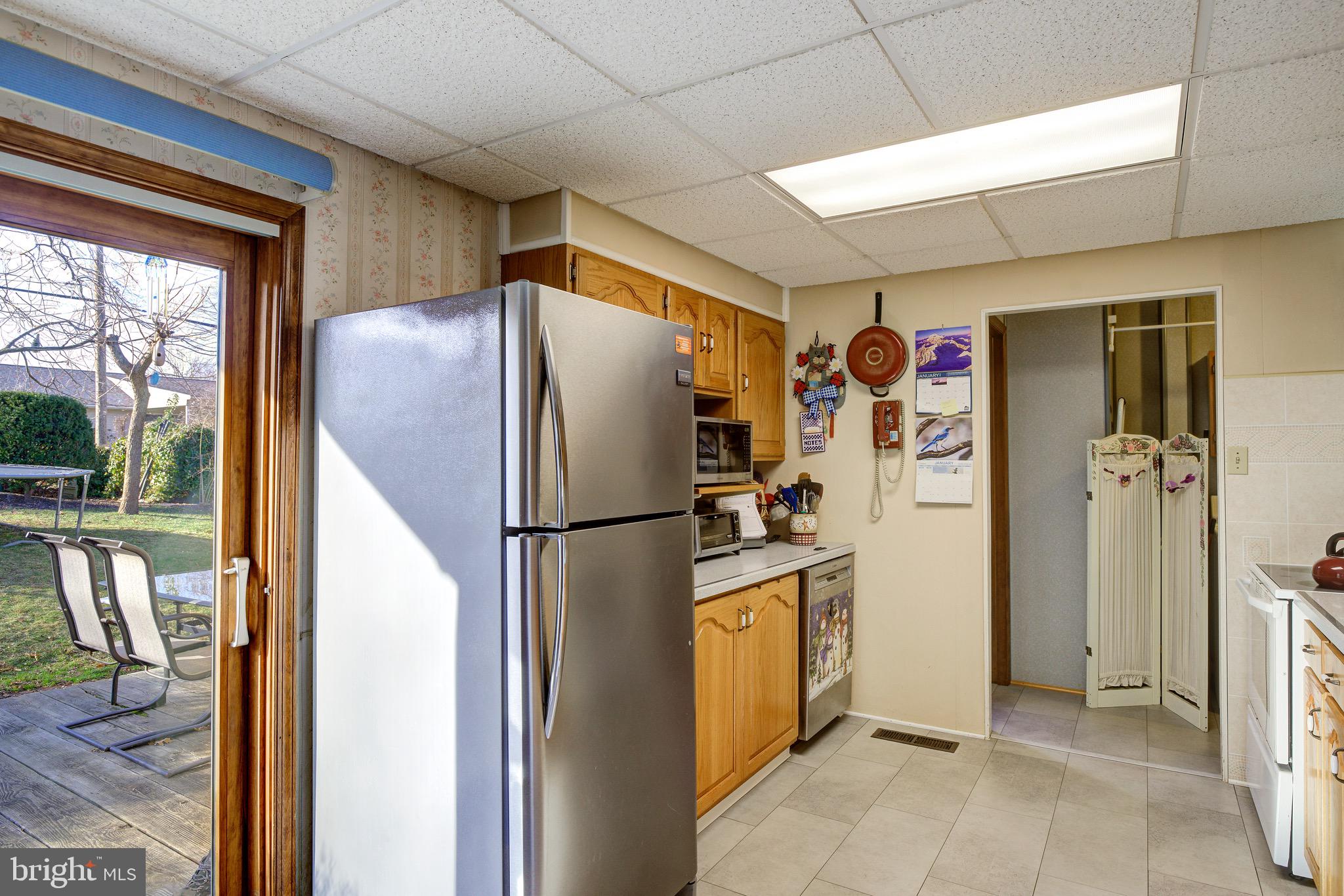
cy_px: 448
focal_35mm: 20
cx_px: 672
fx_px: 747
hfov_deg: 84.0
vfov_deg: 61.9
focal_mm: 20
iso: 320
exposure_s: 1/40
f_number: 7.1
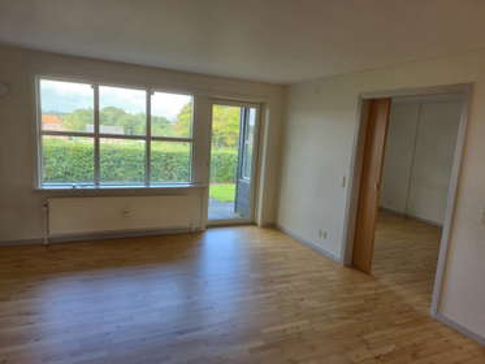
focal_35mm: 23
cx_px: 242
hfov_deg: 73.9
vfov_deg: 58.9
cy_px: 182
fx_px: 322
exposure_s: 1/100
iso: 32
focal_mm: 5.4
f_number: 1.8
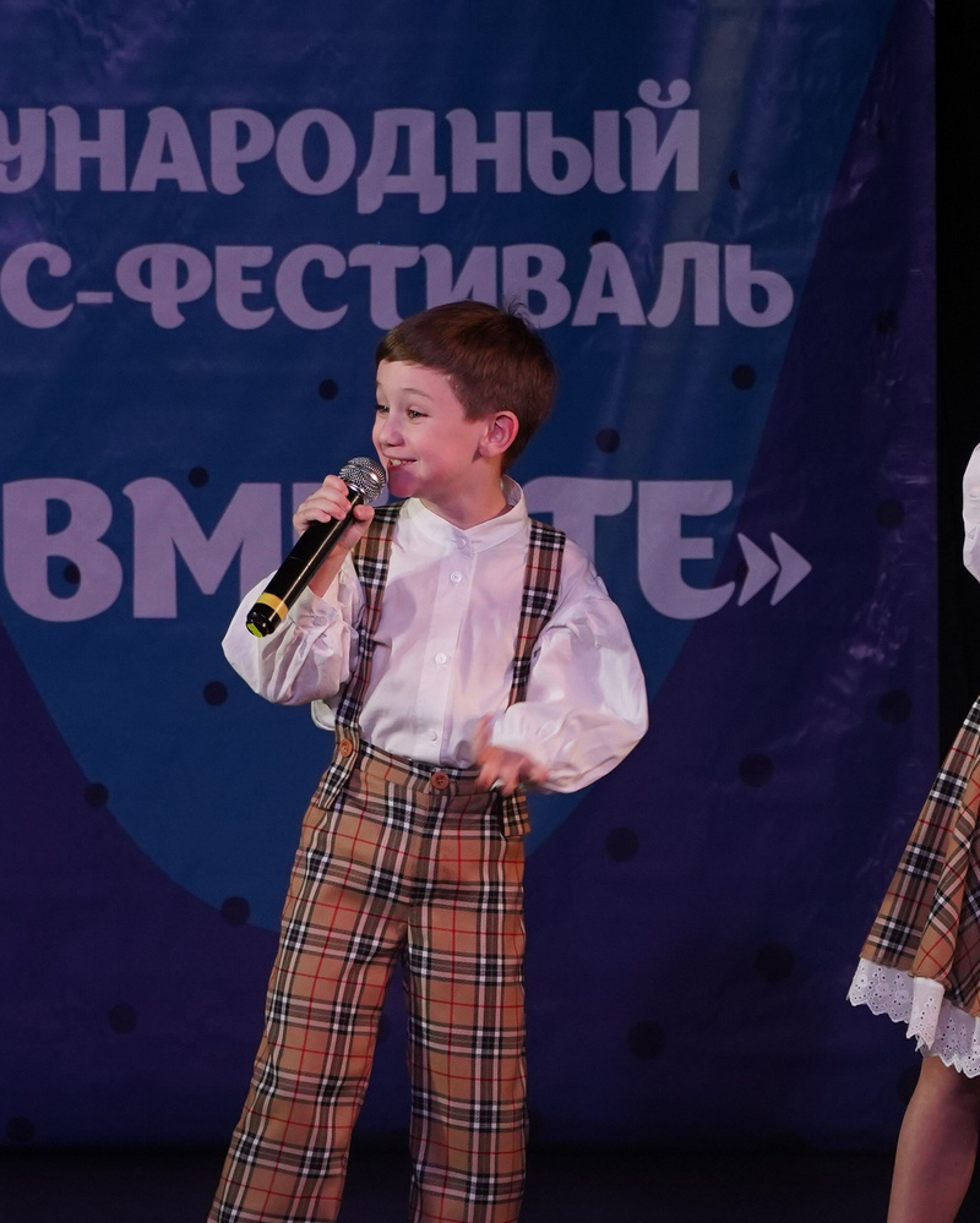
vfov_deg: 5.5
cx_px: 844
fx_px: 12718
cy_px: 776
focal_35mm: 351
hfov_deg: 4.4
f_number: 5
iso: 2000
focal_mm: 146
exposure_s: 1/400
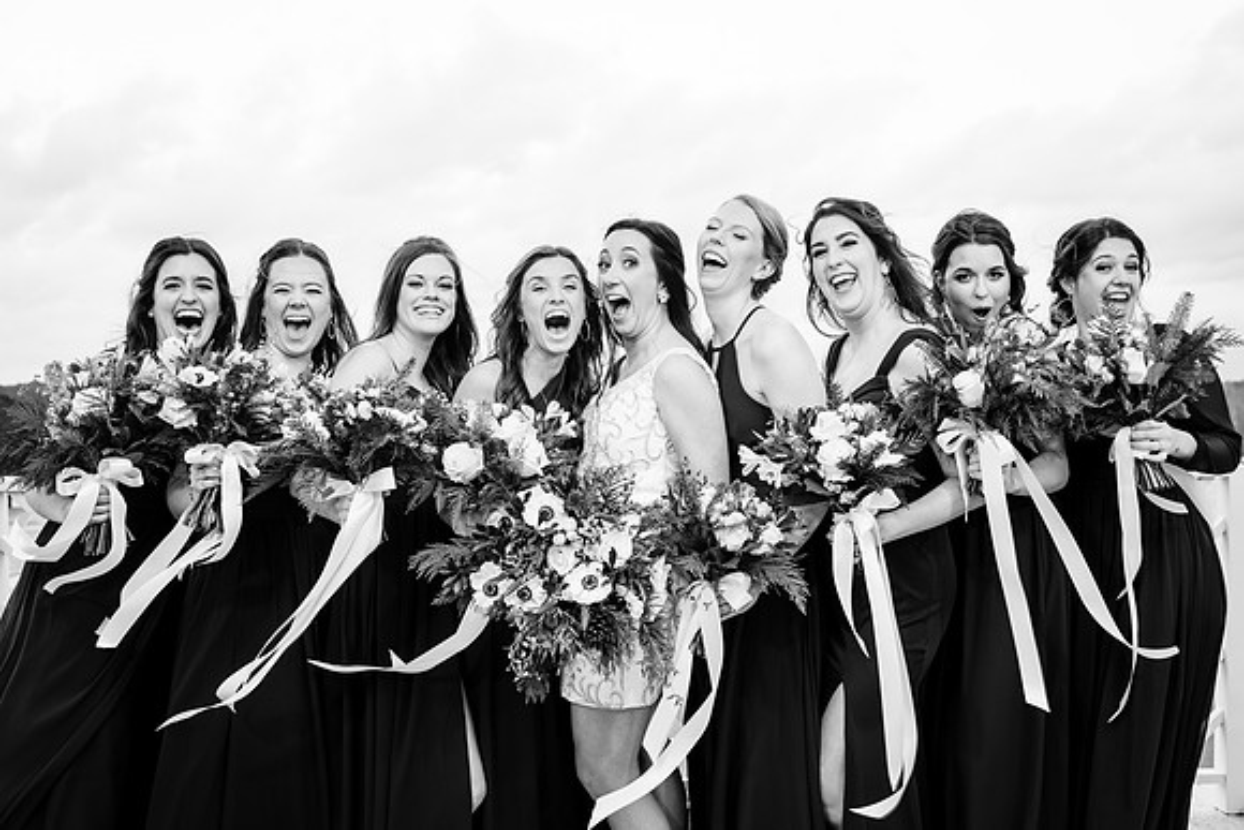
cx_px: 618
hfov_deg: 51.9
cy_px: 435
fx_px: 1277
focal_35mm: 37
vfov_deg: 36.0
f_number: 4
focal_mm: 35
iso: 64
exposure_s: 1/250
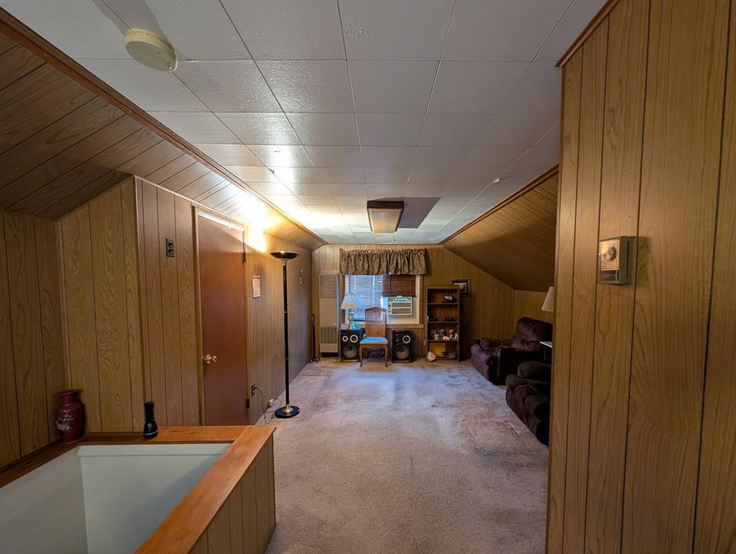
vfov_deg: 89.9
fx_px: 277
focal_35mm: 13
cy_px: 298
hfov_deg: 106.0
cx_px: 386
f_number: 1.95
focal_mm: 2.23
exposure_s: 1/24
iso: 135
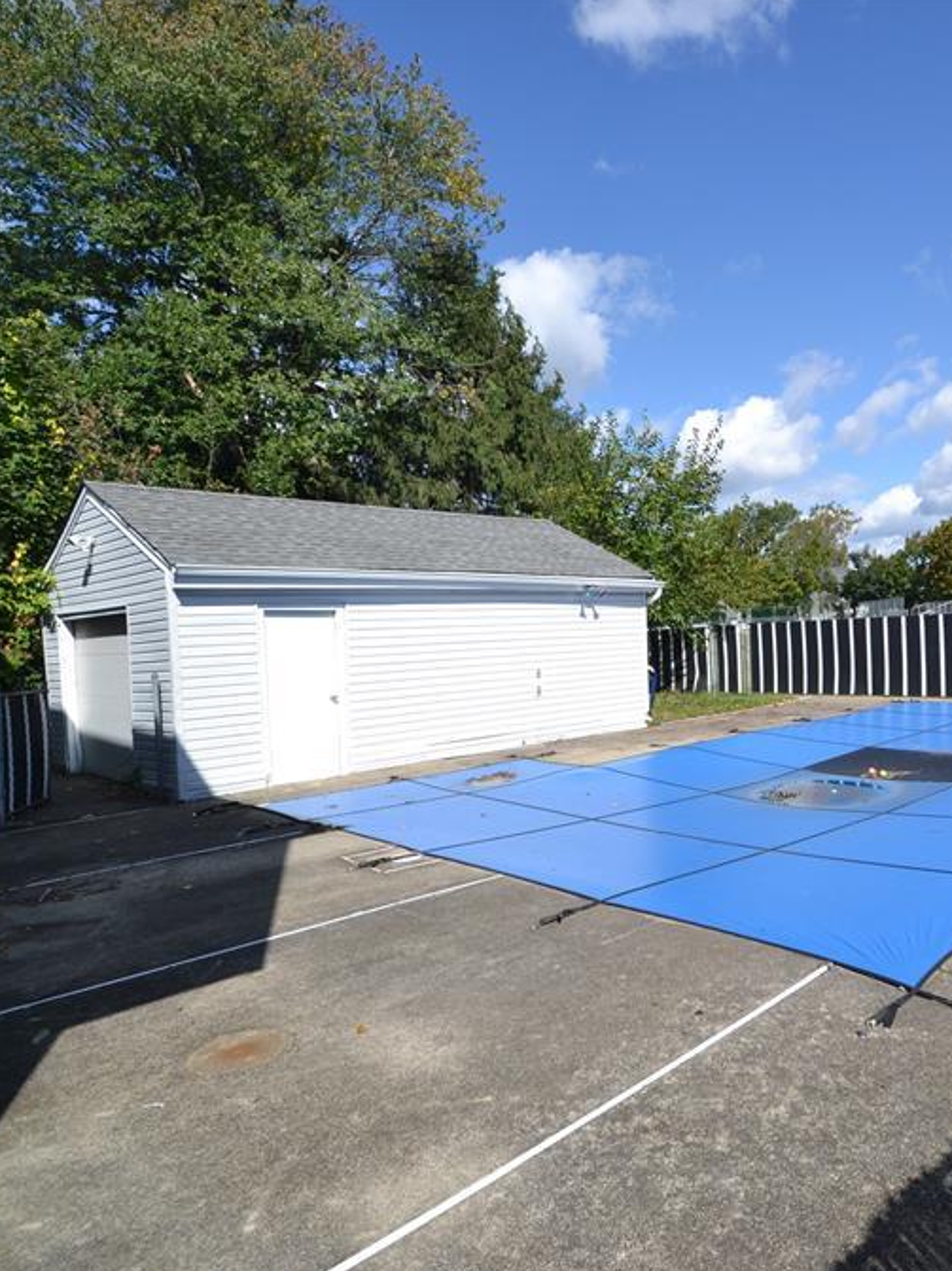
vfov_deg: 76.4
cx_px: 708
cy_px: 638
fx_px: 807
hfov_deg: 58.1
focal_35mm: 22
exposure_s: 1/200
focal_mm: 10
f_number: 7.1
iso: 100
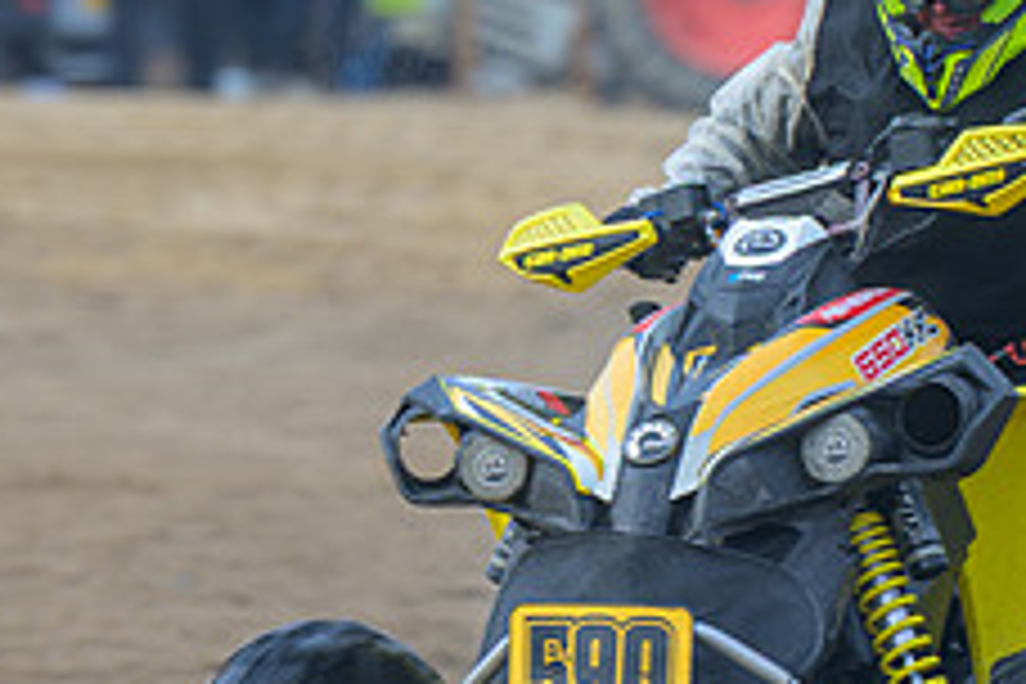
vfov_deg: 1.6
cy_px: 458
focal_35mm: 873
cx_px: 833
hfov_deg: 2.4
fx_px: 24879
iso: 90
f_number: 4
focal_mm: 200
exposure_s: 1/320
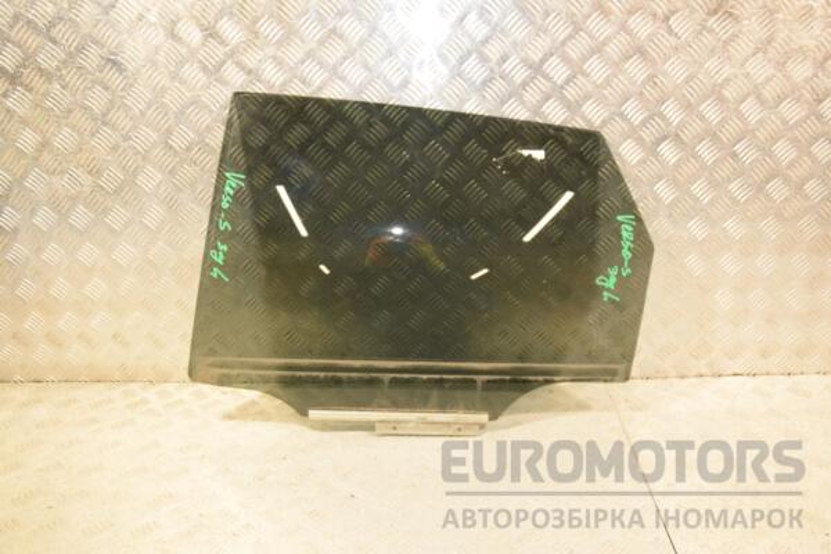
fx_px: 727
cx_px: 416
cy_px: 277
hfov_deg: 59.5
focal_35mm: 32
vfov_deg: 41.7
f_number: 5
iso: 800
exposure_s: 1/125
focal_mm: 21
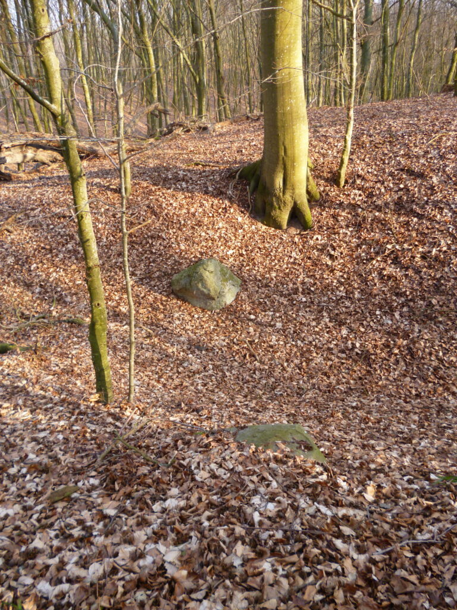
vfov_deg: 63.4
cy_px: 305
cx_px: 228
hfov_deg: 49.7
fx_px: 493
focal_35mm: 28
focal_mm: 5
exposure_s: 1/80
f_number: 3.1
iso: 100
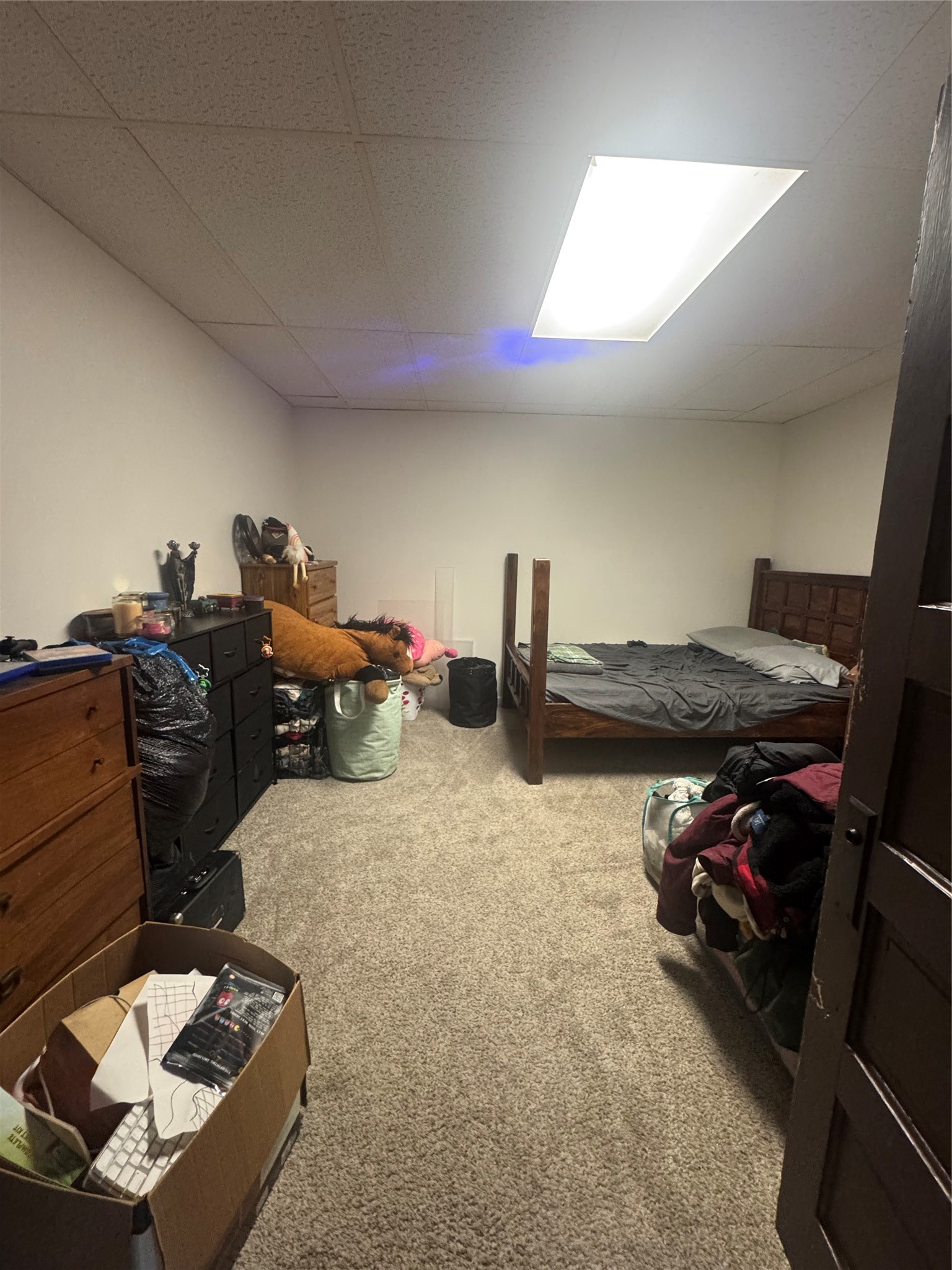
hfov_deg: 85.7
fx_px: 513
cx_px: 476
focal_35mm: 14
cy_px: 635
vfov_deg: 102.1
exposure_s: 1/60
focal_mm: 2.22
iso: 500
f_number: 2.2
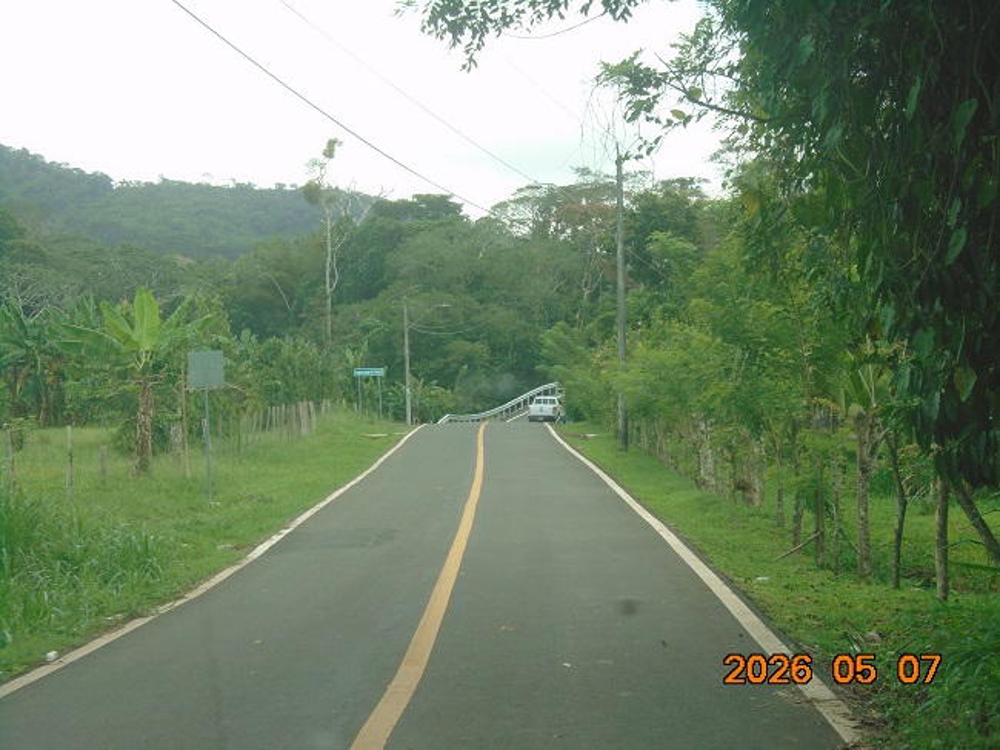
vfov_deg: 21.6
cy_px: 375
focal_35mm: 68
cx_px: 500
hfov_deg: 28.6
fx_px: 1964
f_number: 5.5
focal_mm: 12
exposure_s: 1/125
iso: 100
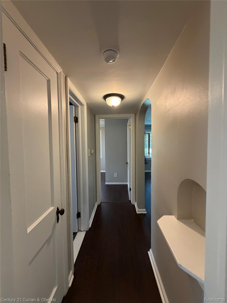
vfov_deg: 102.1
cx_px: 114
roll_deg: +2.0
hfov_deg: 85.7
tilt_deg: -5.8
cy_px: 152
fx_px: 122
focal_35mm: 14
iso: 400
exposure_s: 1/60
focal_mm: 2.22
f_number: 2.2
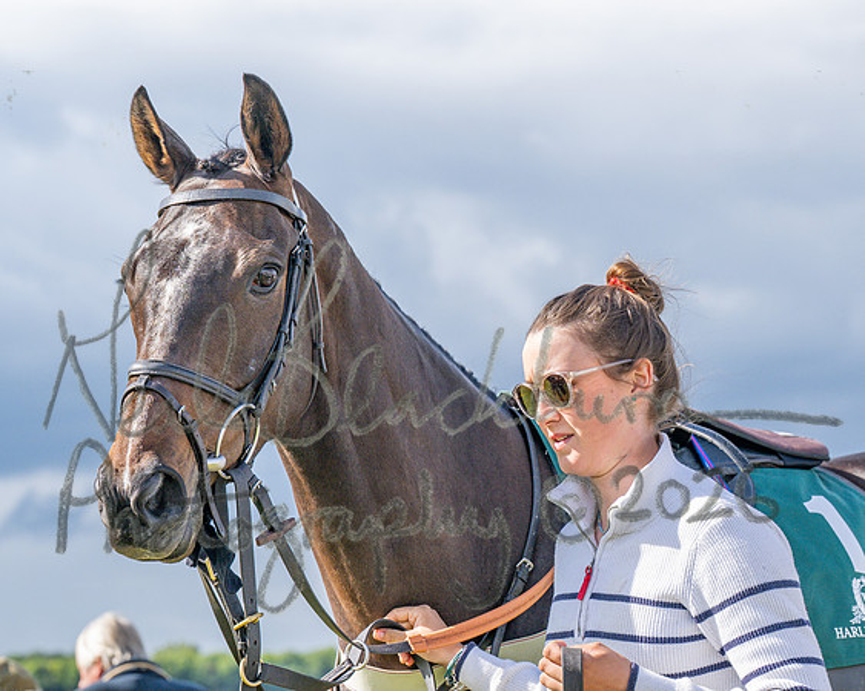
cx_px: 432
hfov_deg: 16.3
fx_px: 3028
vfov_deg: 13.0
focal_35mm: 118
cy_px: 346
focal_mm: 70
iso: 400
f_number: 5
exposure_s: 1/1600
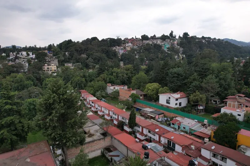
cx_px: 125
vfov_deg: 57.2
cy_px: 83
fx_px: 153
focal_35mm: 22
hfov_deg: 78.6
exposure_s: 1/120
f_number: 2.8
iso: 100
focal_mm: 8.38
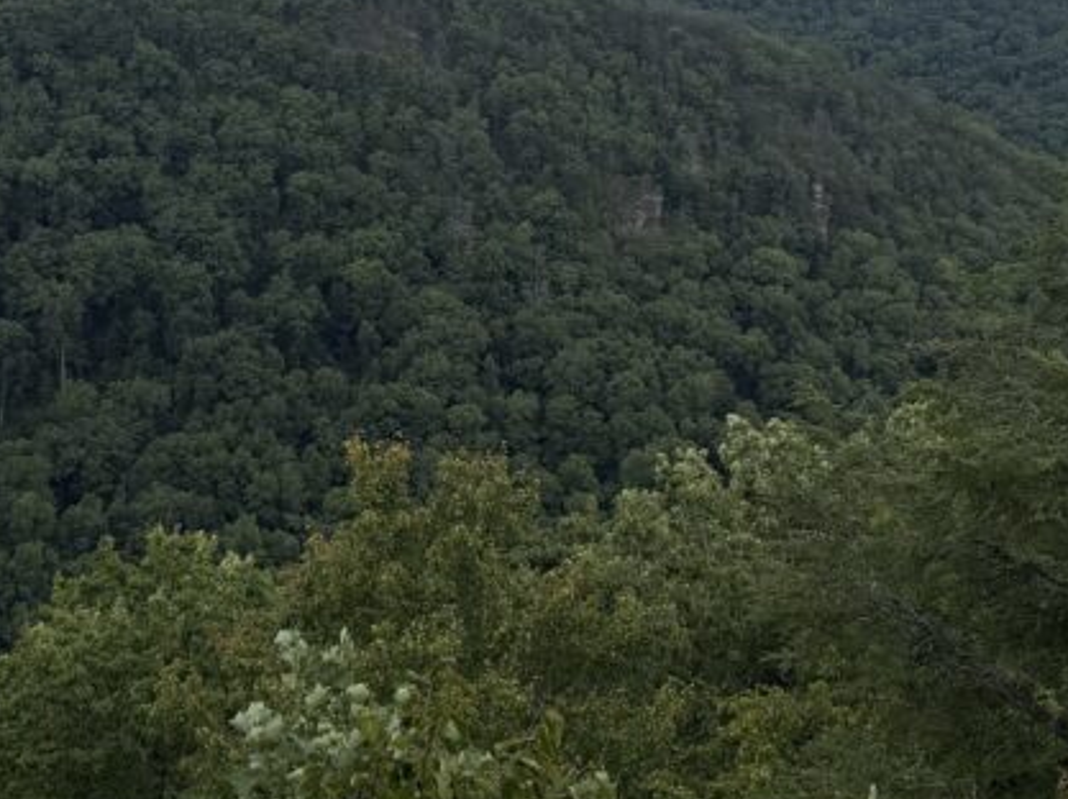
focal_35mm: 59
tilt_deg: -7.9
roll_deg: +1.1
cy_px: 92
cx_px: 546
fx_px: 1819
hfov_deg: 32.7
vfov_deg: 24.1
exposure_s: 1/5714
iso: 80
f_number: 1.78
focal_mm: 6.76
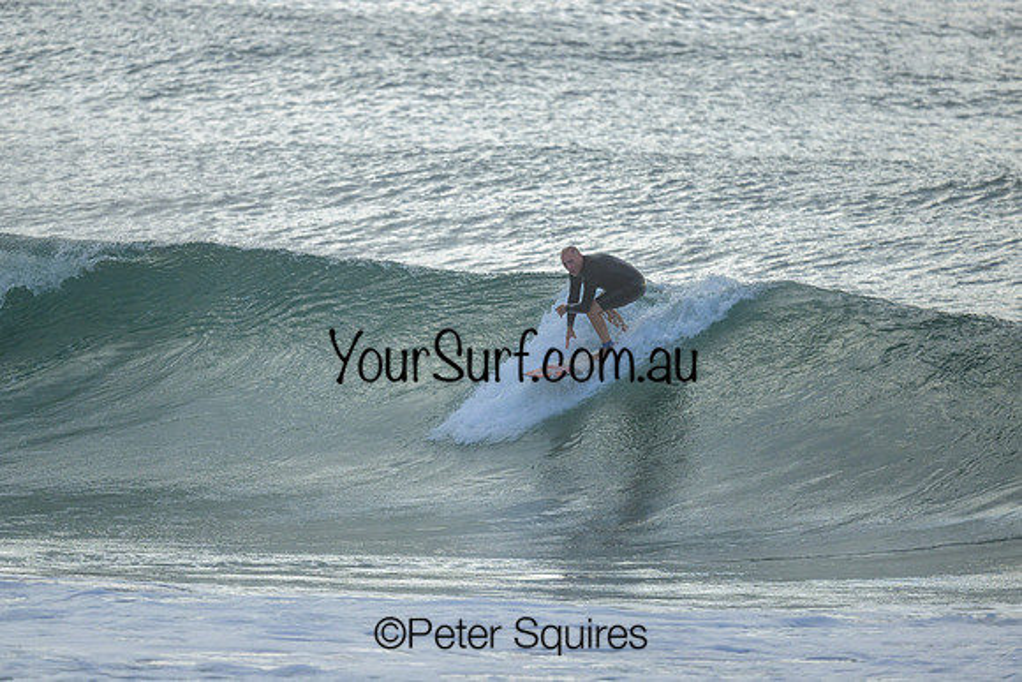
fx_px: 22715
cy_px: 341
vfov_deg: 1.7
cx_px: 511
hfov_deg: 2.6
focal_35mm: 800
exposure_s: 1/2500
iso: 800
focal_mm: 800
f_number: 6.3
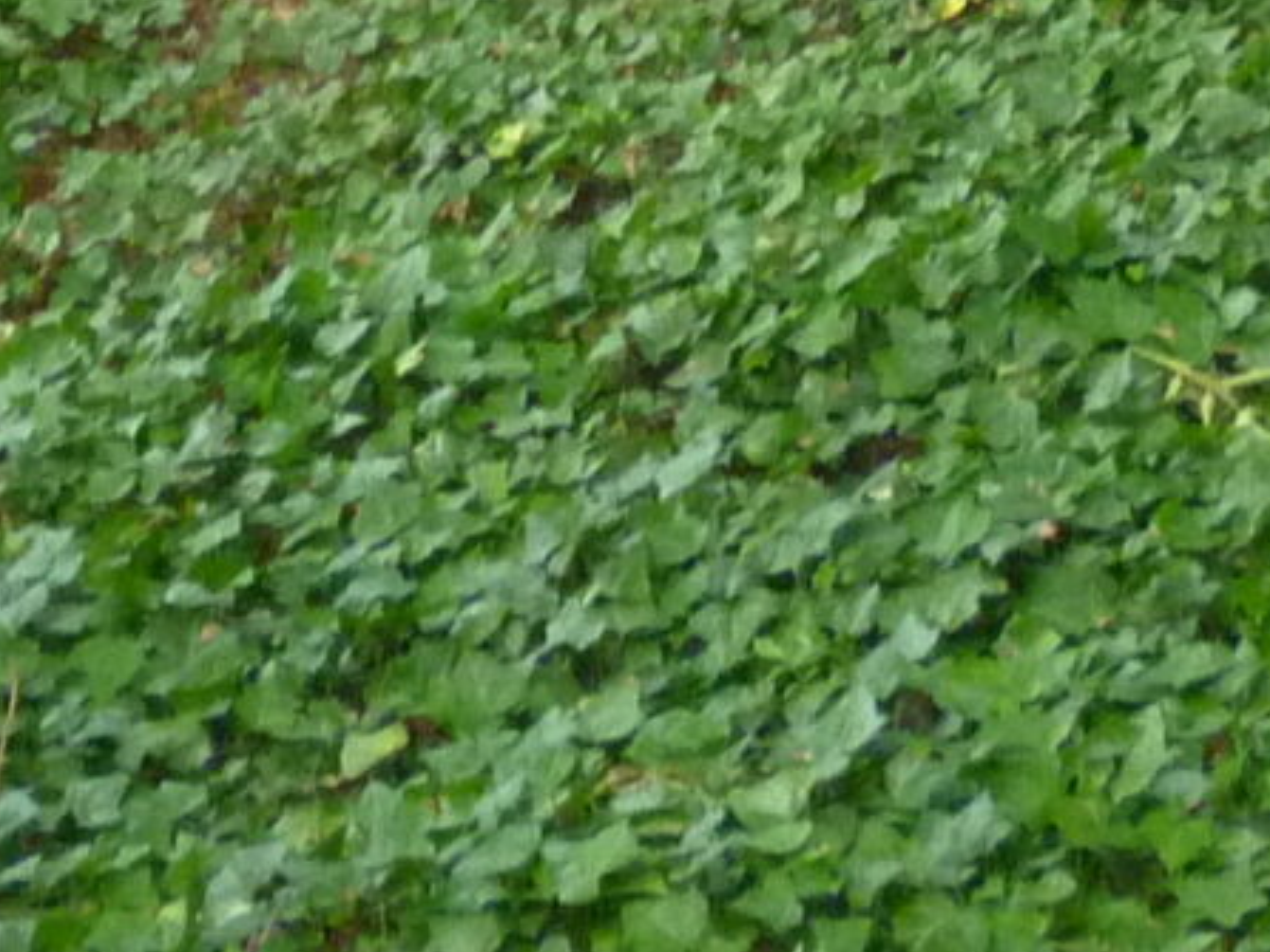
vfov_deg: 8.4
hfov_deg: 11.9
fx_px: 6089
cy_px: -1117
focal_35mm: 166
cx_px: 588
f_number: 3.3
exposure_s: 1/60
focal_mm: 5.2
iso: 400
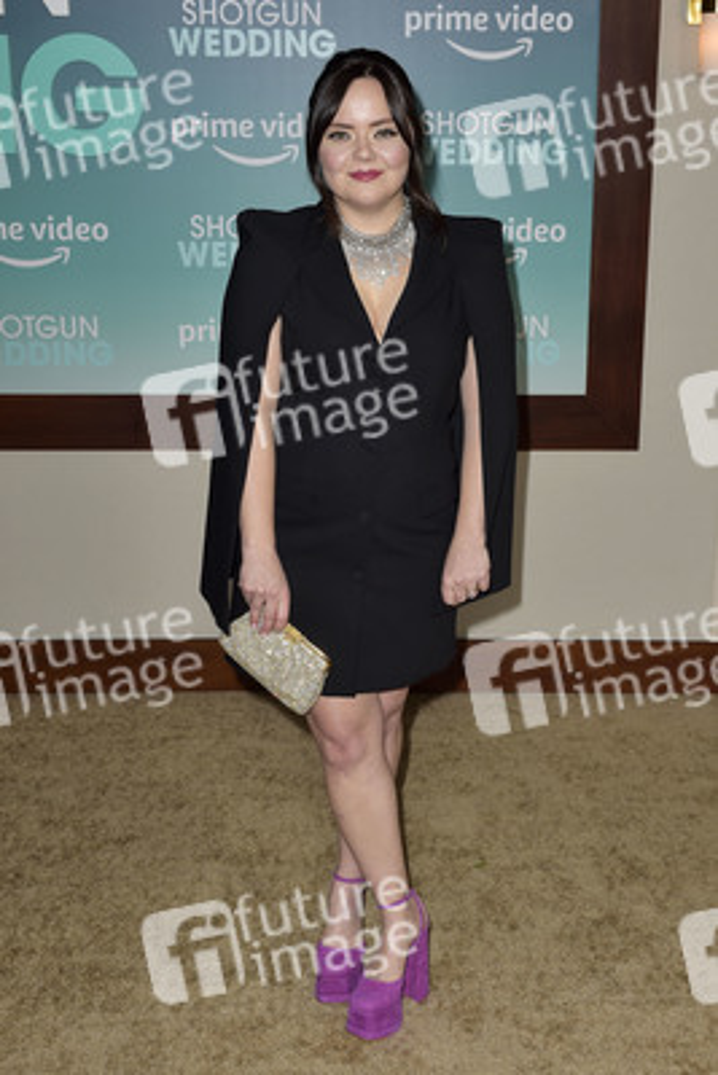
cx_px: 359
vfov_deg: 46.4
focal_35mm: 42
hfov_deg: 31.9
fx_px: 1255
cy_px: 538
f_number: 6.3
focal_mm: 42
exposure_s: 1/250
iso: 400
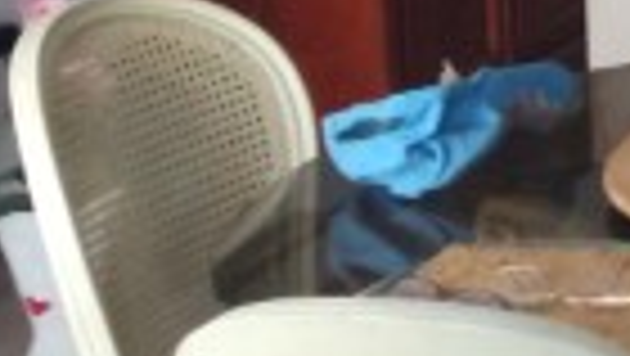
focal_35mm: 134
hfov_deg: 13.6
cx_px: 1269
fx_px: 2240
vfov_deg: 8.5
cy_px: -397
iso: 909
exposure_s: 1/25
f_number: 2.2
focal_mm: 3.79
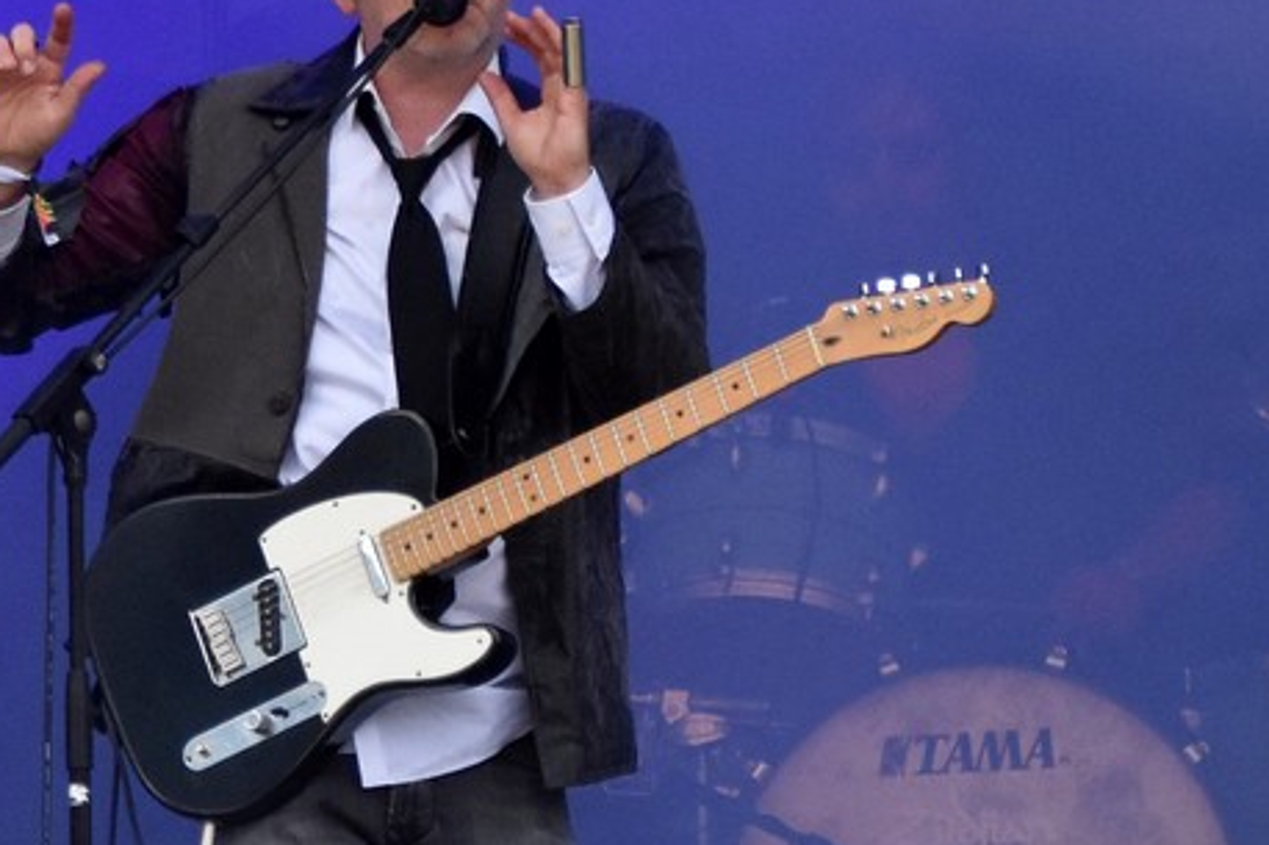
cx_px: -103
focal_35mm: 393
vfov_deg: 3.5
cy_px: 499
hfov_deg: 5.2
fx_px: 13848
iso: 1250
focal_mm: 100
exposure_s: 1/8000
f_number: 2.8
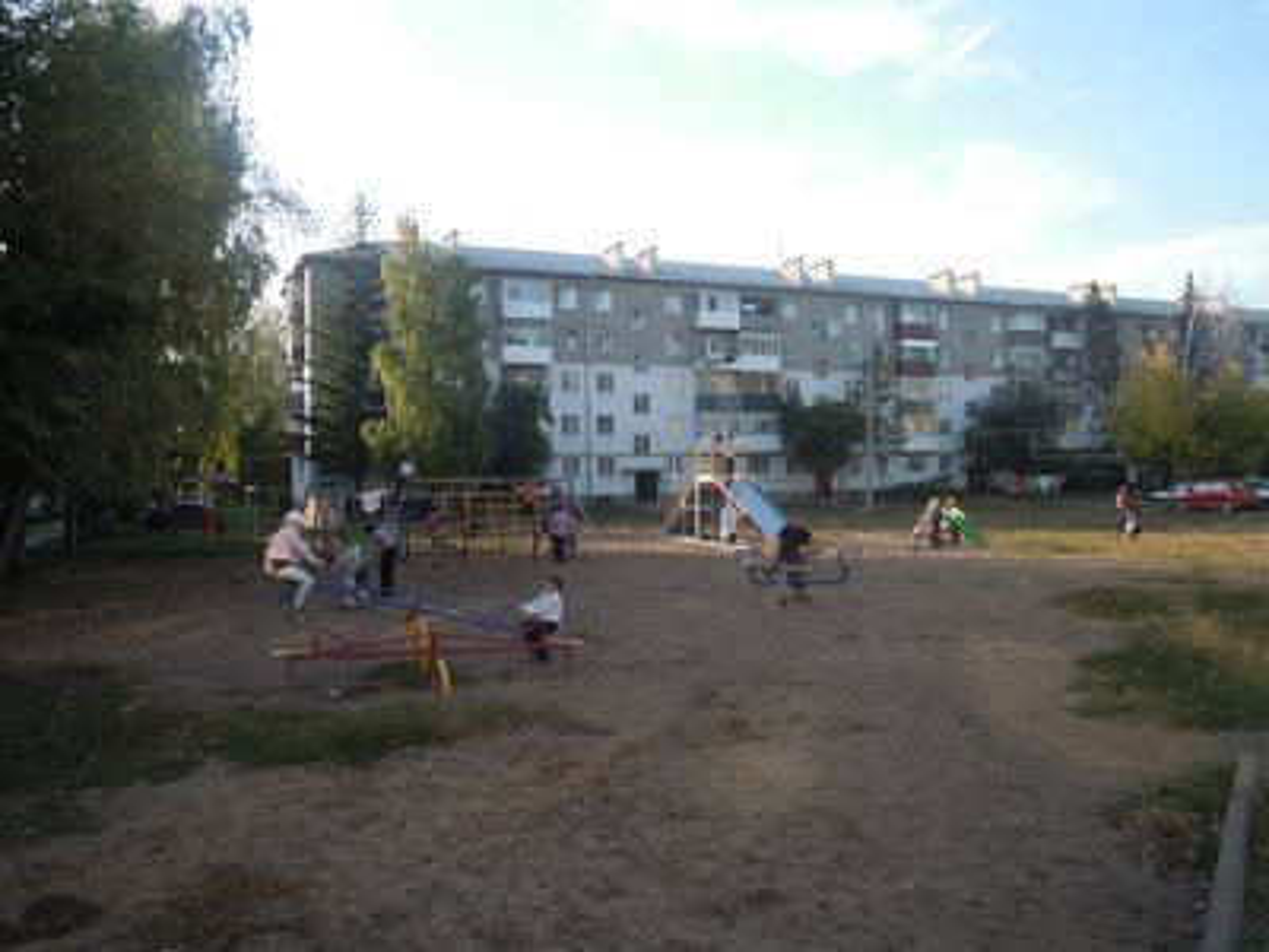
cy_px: 476
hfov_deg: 63.4
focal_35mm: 28
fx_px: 1026
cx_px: 634
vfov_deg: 49.7
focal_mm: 5
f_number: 2.7
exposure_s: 1/500
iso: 100
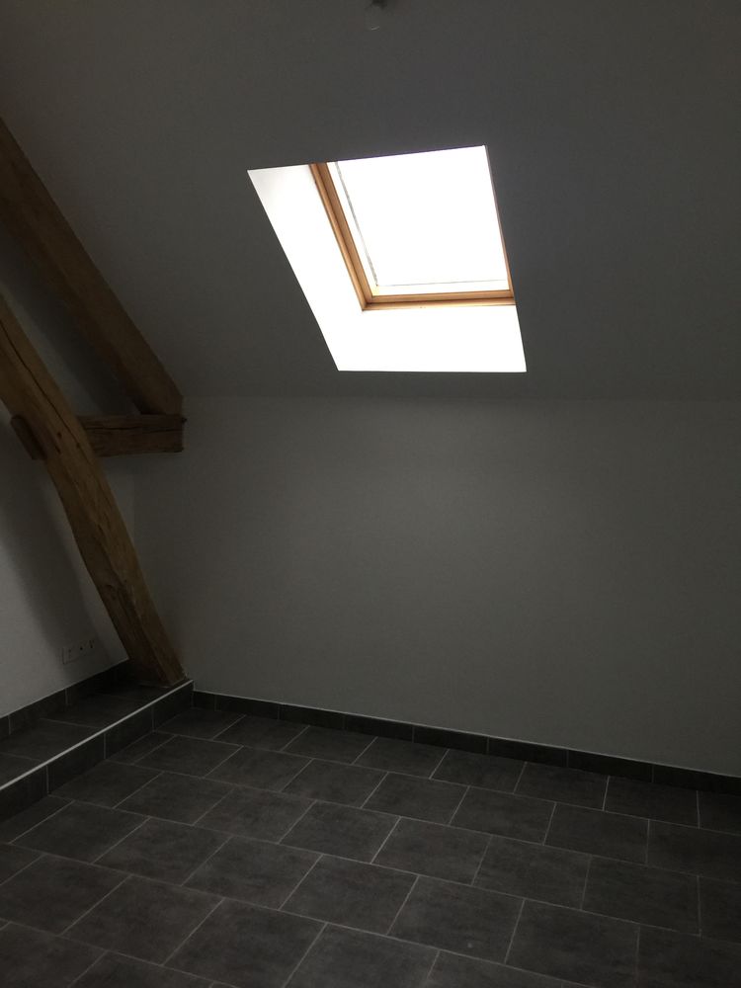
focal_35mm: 29
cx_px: 370
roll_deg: -0.8
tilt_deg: -4.5
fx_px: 828
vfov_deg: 61.7
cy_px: 494
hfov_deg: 48.2
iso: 80
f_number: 2.2
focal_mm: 4.15
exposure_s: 1/17
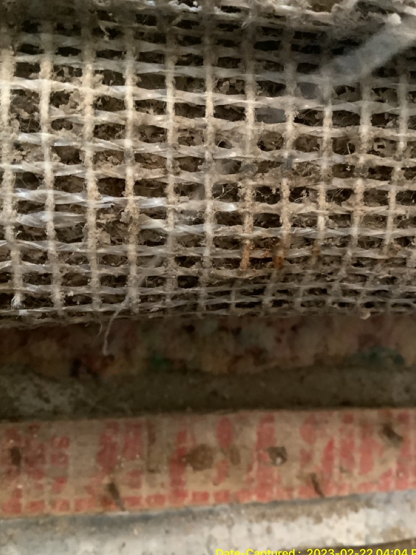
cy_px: 284
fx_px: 529
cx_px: 212
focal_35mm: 33
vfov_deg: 55.4
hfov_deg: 42.9
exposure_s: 1/60
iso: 320
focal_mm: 3.3
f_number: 2.4
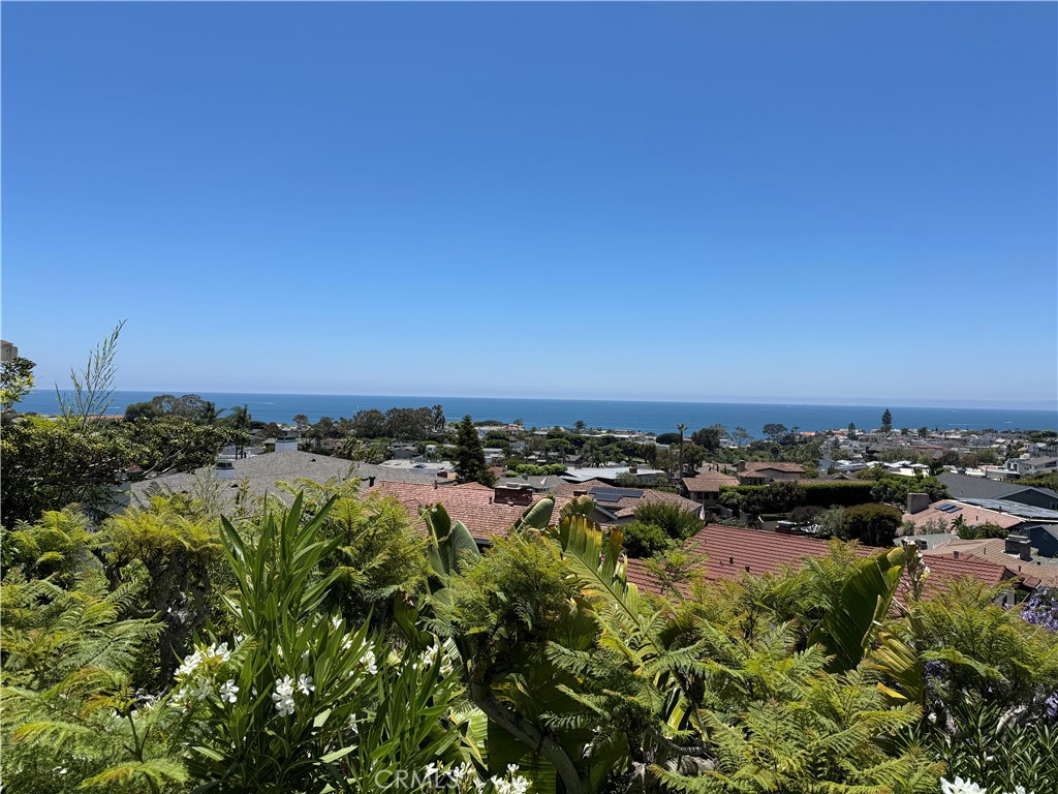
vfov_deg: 56.8
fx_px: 734
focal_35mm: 24
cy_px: 397
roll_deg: -0.3
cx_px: 529
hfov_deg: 71.6
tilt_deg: +0.5
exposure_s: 1/6410
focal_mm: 6.76
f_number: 1.78
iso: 80
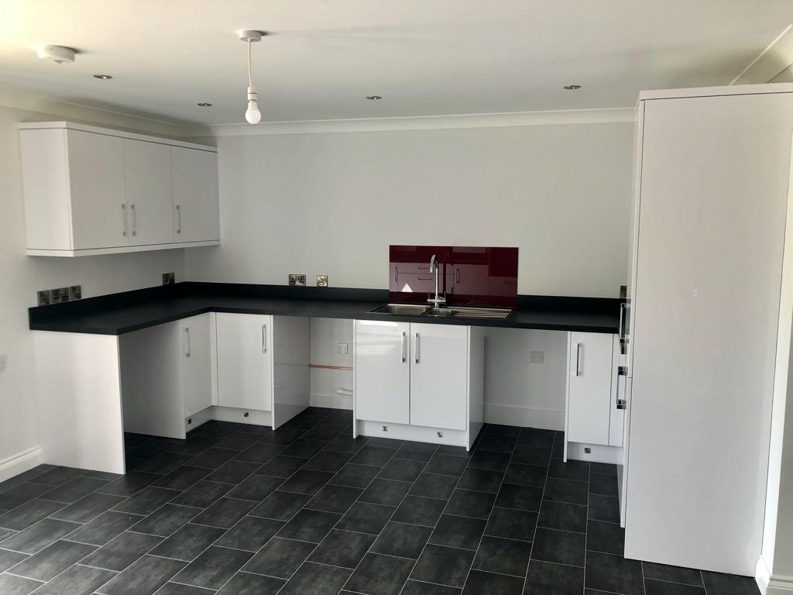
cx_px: 396
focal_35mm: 28
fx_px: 641
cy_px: 298
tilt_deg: -8.3
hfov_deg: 63.4
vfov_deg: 49.7
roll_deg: +0.0
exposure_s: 1/40
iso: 25
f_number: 1.8
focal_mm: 3.99
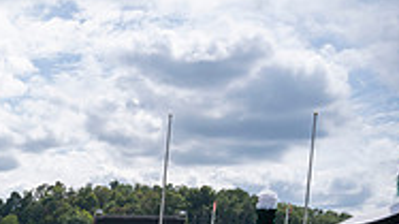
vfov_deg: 13.7
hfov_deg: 22.1
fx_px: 825
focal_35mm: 78
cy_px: 409
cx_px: -213
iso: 200
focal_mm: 24
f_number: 5
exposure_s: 1/1600
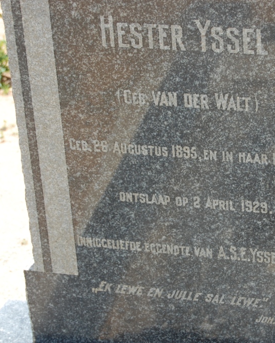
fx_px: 1188
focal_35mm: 117
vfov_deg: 16.5
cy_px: 172
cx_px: 222
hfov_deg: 13.1
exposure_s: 1/200
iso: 200
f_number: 7.1
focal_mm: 55
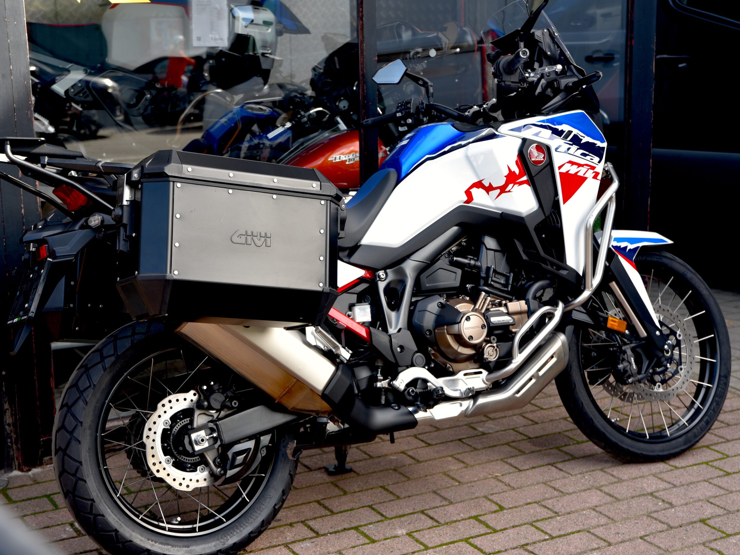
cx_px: 343
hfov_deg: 31.7
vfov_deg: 24.0
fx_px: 1304
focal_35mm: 61
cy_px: 276
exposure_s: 1/100
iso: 200
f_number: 5
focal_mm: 56
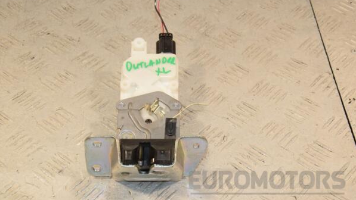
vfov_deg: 15.3
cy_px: 101
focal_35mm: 79
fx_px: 746
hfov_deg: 26.8
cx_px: 178
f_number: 9
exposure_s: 1/200
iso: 800
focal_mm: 50
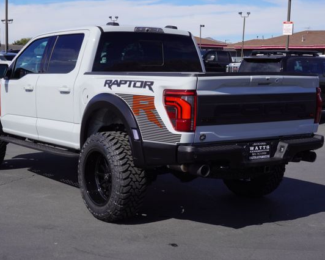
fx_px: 587
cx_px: 143
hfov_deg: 30.9
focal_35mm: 61
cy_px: 130
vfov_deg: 25.0
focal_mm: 36
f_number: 11
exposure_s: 1/200
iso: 100
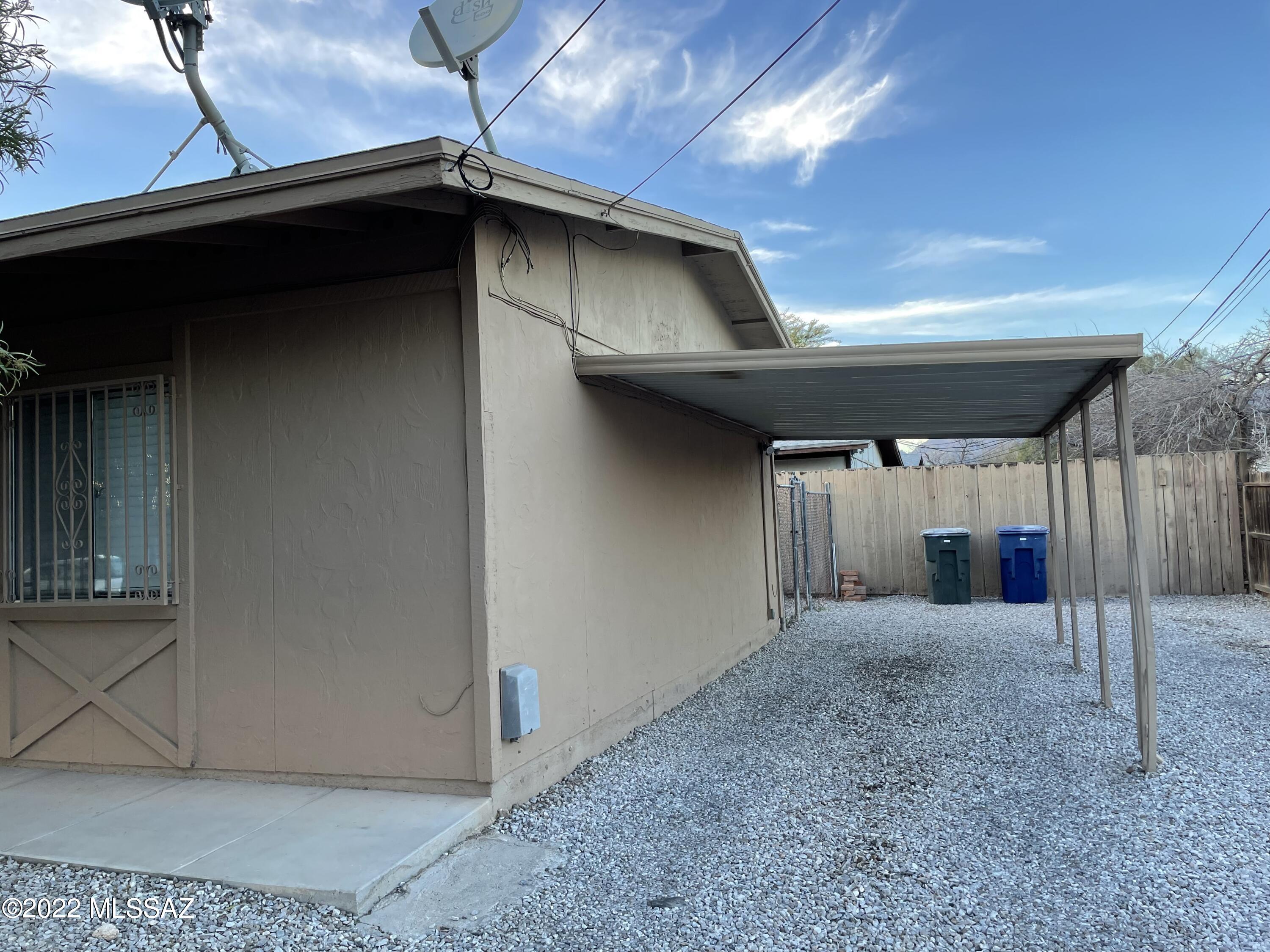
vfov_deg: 53.1
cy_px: 476
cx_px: 635
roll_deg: +2.3
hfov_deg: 67.3
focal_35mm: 26
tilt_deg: +3.4
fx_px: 954
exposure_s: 1/121
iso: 32
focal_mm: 4.2
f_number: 1.6
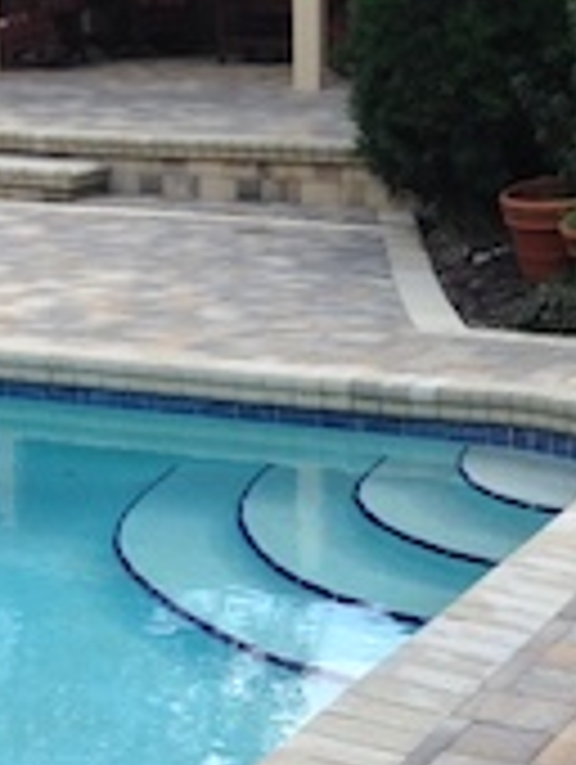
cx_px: 353
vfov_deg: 19.6
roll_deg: -0.4
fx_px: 2147
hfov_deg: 15.3
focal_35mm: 97
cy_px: 760
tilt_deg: -19.6
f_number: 2.4
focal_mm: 4.12
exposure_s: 1/459
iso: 50
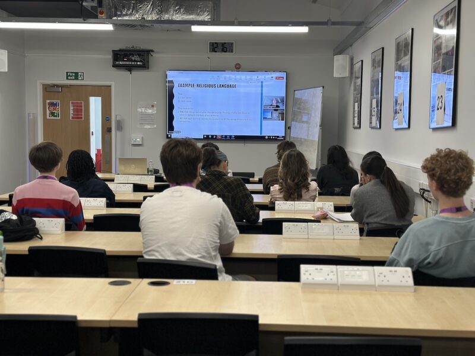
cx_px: 238
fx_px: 659
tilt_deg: -4.8
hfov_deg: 39.7
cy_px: 178
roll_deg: -0.9
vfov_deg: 30.3
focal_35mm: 48
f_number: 1.78
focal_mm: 6.86
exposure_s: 1/120
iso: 64
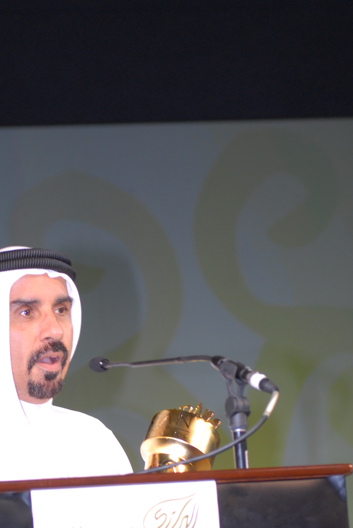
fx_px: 3285
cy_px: 443
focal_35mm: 224
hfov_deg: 6.1
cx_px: 96
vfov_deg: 9.2
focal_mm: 86
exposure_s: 1/250
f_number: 2.8
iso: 320
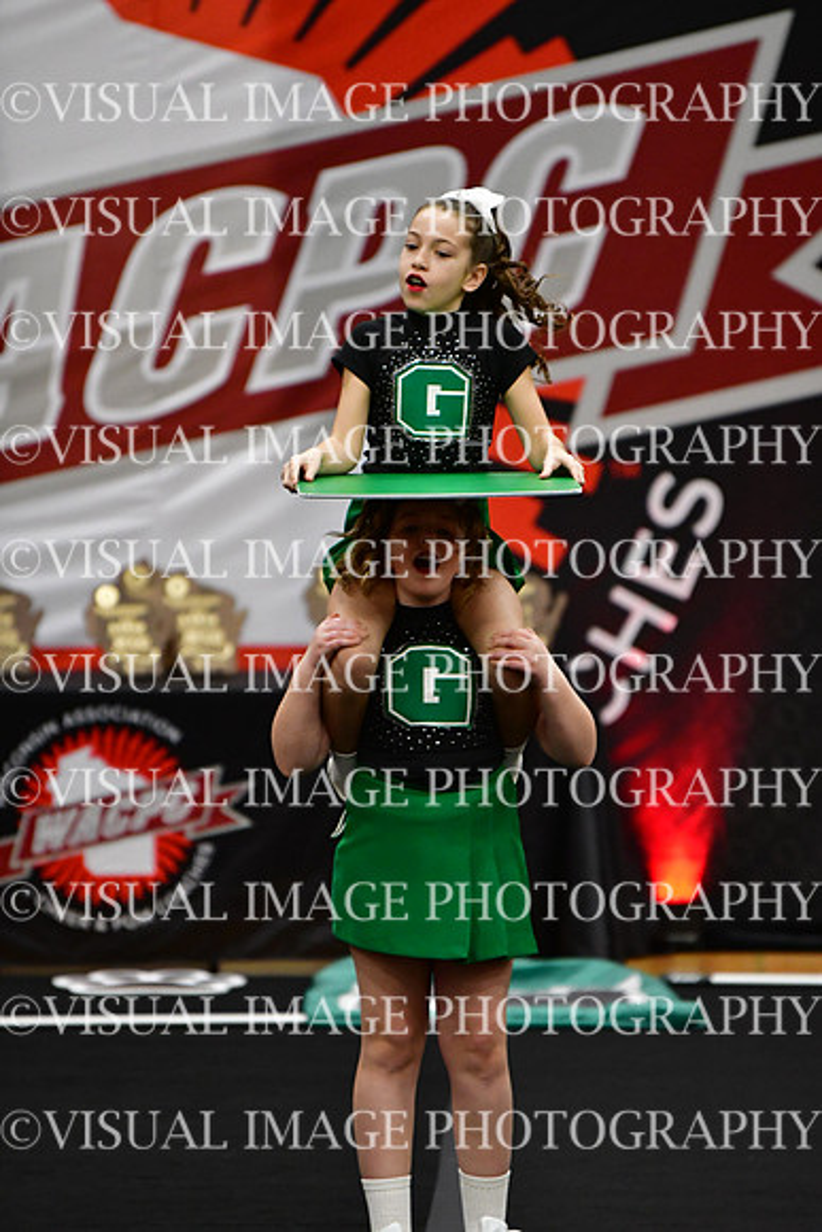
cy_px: 616
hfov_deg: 4.6
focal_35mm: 300
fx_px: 10268
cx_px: 411
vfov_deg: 6.9
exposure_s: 1/800
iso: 4000
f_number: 2.8
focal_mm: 200
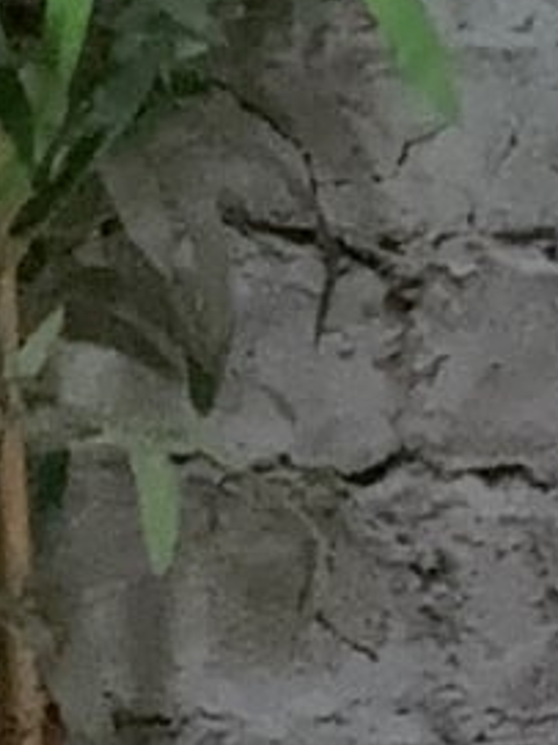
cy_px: -1185
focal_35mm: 227
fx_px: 4883
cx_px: 1655
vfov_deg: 7.9
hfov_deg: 6.1
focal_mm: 2.69
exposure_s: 1/50
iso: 200
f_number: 1.9
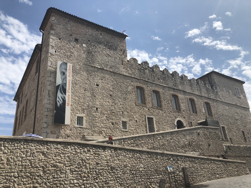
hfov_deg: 63.4
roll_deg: +3.1
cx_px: 126
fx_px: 203
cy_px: 94
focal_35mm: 28
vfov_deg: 49.7
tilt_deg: +21.4
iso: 20
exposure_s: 1/3690
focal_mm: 3.99
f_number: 1.8
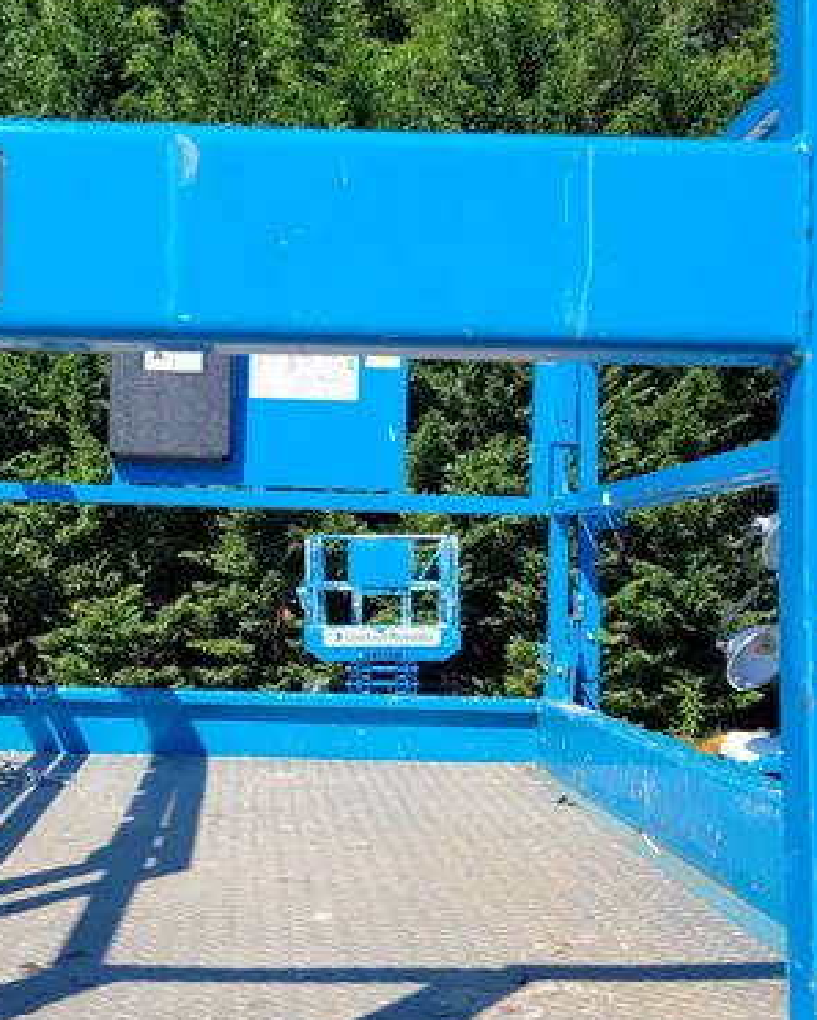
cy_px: 503
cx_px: 252
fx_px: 1510
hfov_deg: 30.0
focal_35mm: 50
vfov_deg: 37.3
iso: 40
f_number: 1.8
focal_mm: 5.4
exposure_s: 1/1654
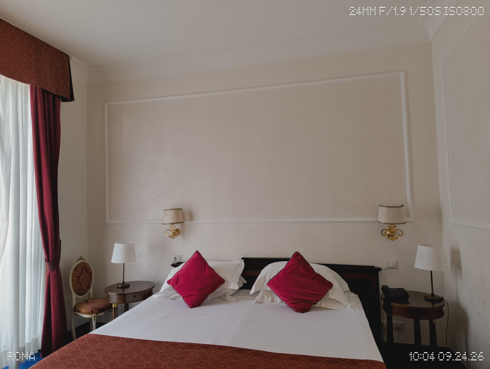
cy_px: 184
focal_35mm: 24
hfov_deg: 71.5
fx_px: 340
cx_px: 245
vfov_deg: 56.9
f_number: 1.87
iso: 800
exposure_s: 1/50
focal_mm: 5.56
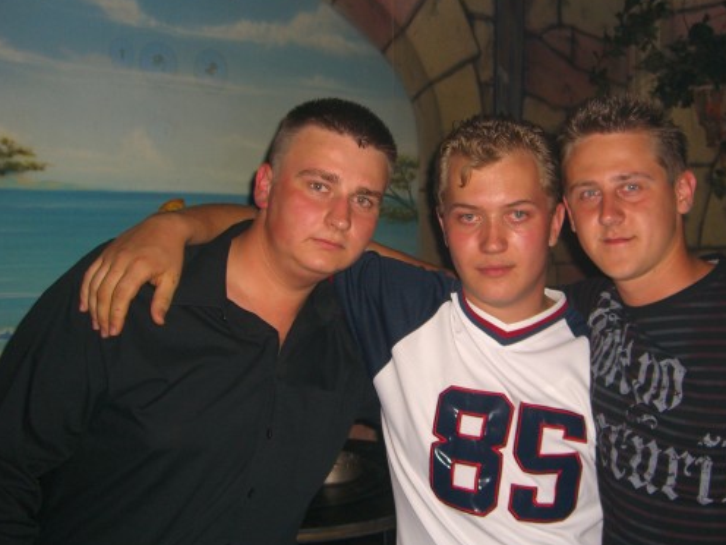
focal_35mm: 46
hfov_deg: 41.1
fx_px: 965
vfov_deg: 31.5
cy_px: 286
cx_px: 433
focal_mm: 7.9
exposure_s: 1/60
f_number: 2.8
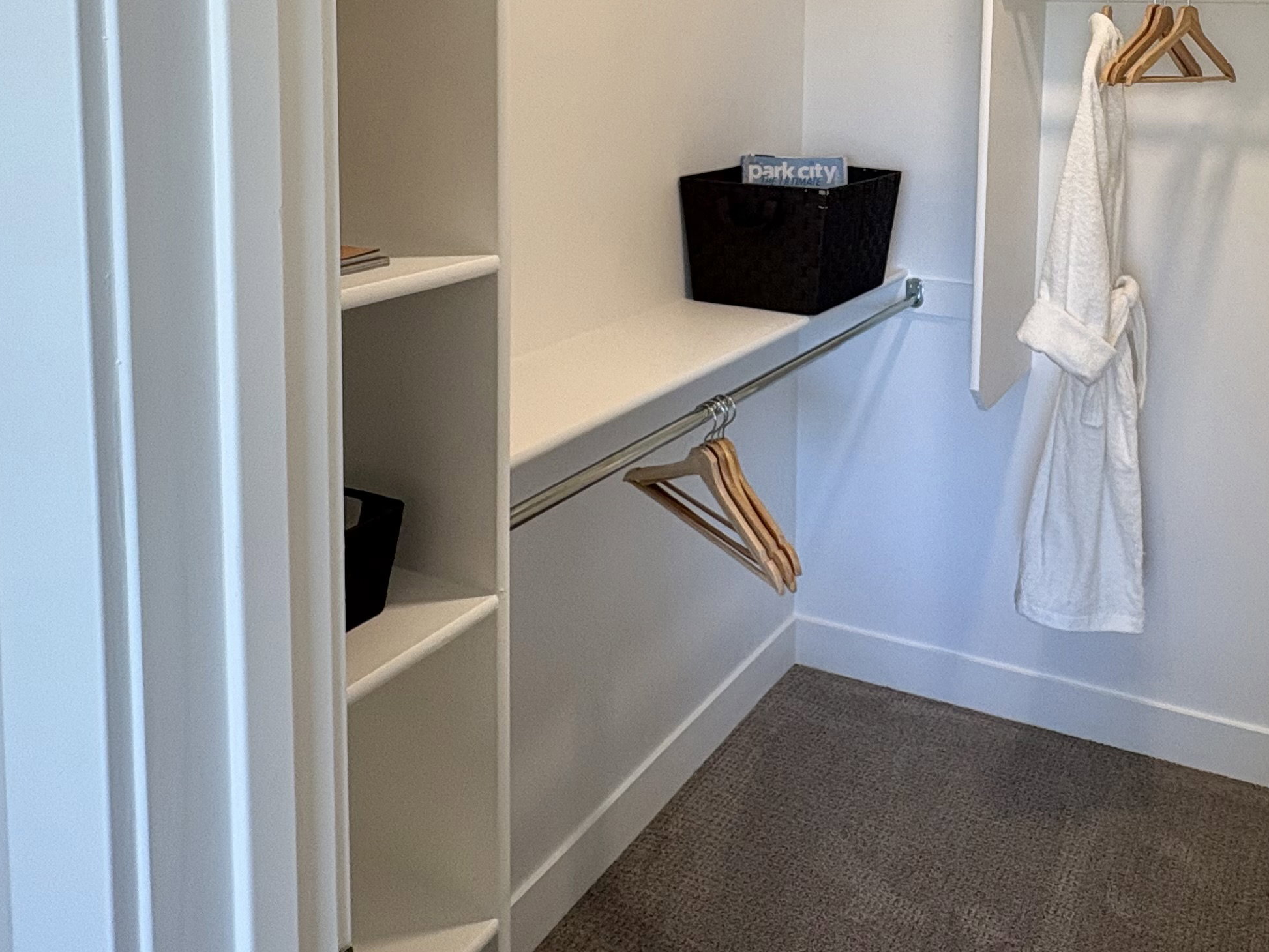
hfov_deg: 58.8
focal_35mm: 29
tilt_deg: -5.6
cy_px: 146
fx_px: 1063
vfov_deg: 45.0
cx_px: 933
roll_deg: -1.9
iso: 125
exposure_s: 1/120
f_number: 2.2
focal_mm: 2.22
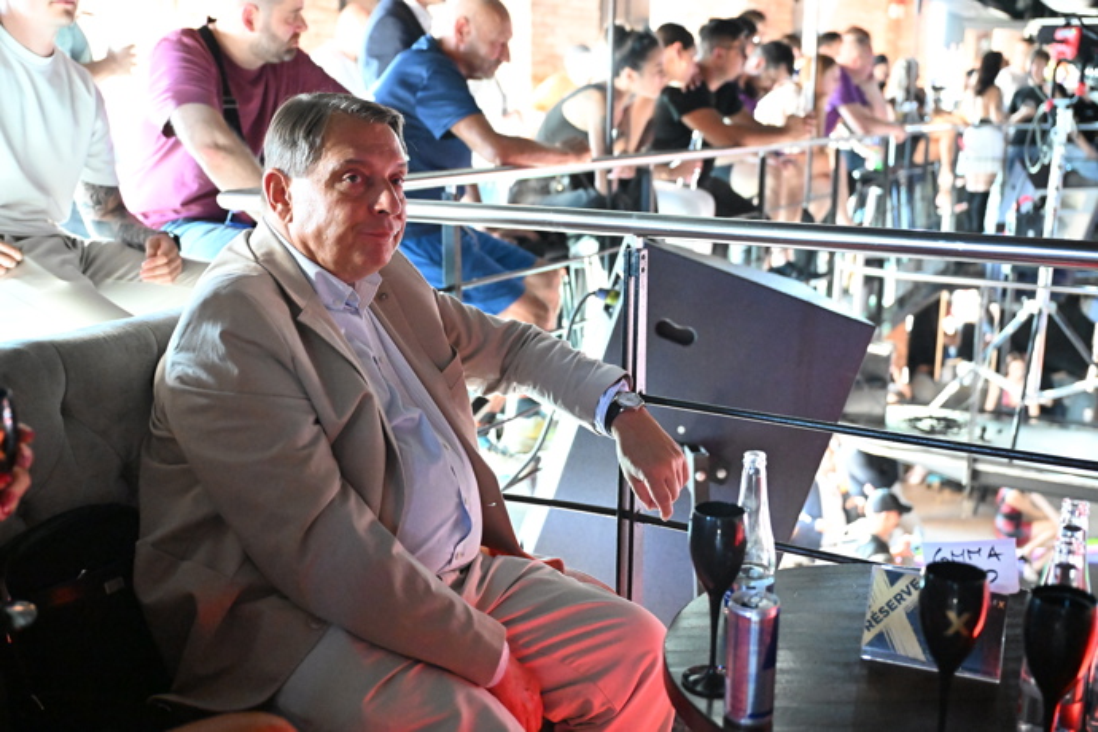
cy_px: 366
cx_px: 549
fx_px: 1128
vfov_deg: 35.9
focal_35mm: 37
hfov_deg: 51.9
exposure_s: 1/125
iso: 16000
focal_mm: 37
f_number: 2.8
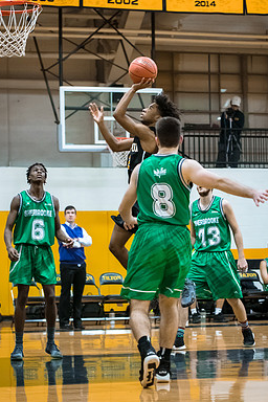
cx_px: 133
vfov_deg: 16.7
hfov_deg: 11.1
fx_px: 1373
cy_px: 209
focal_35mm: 123
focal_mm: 70
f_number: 2.8
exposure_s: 1/400
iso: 3200
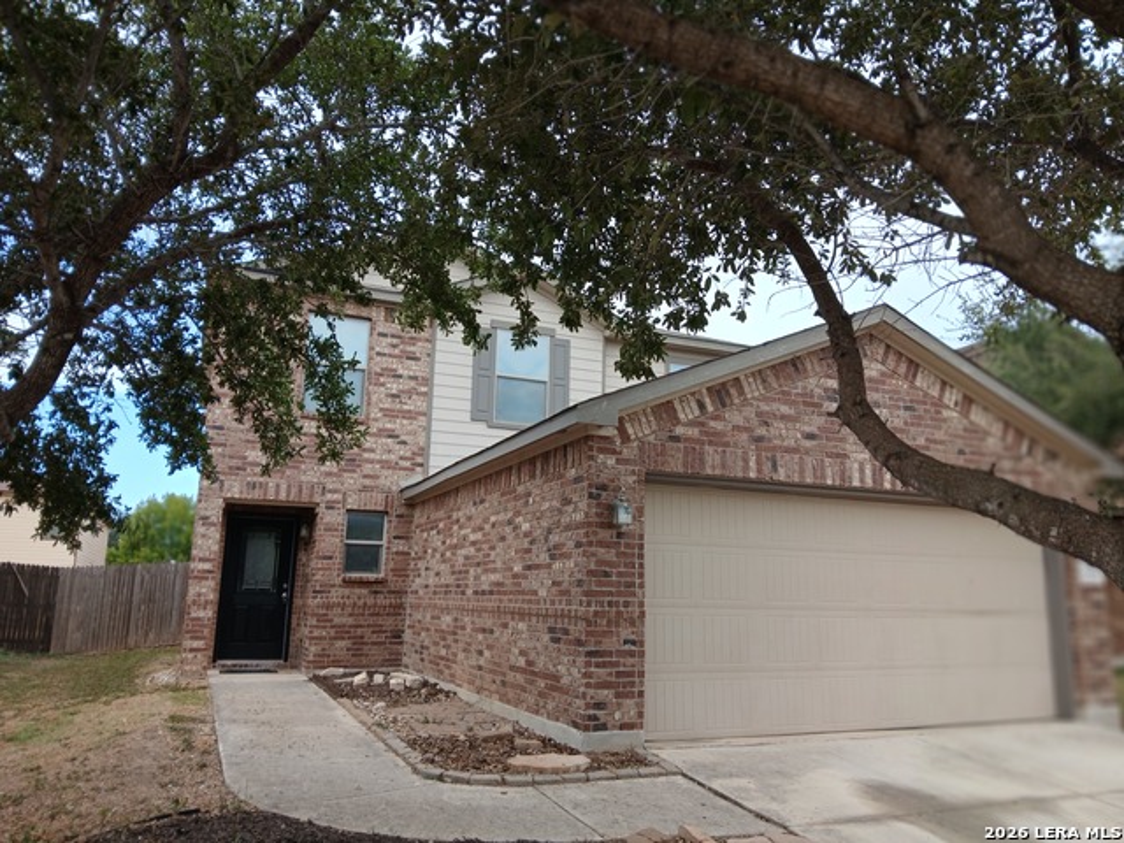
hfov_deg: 67.3
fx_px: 844
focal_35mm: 26
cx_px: 562
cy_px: 422
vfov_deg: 53.1
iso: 20
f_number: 1.8
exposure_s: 1/145
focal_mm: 3.98
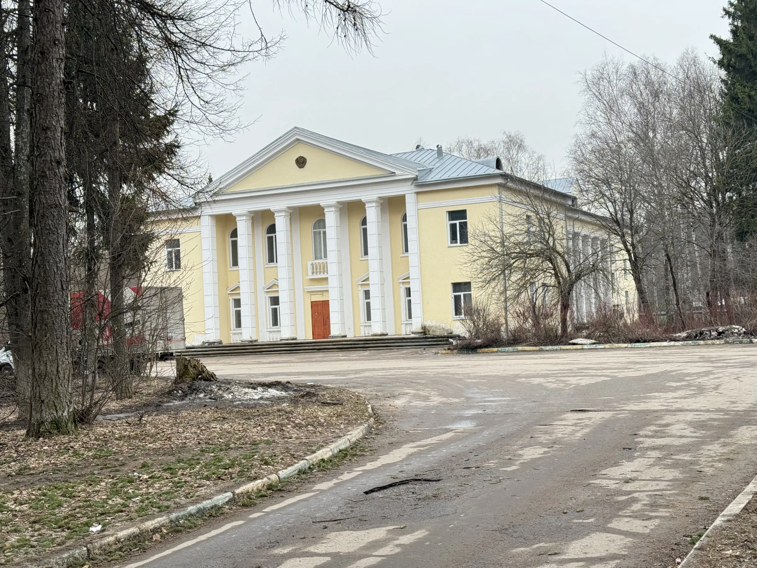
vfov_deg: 30.3
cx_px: 378
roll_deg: +3.4
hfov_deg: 39.7
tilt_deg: +3.8
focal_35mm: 48
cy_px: 284
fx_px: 1050
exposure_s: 1/148
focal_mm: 6.76
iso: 50
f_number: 1.78
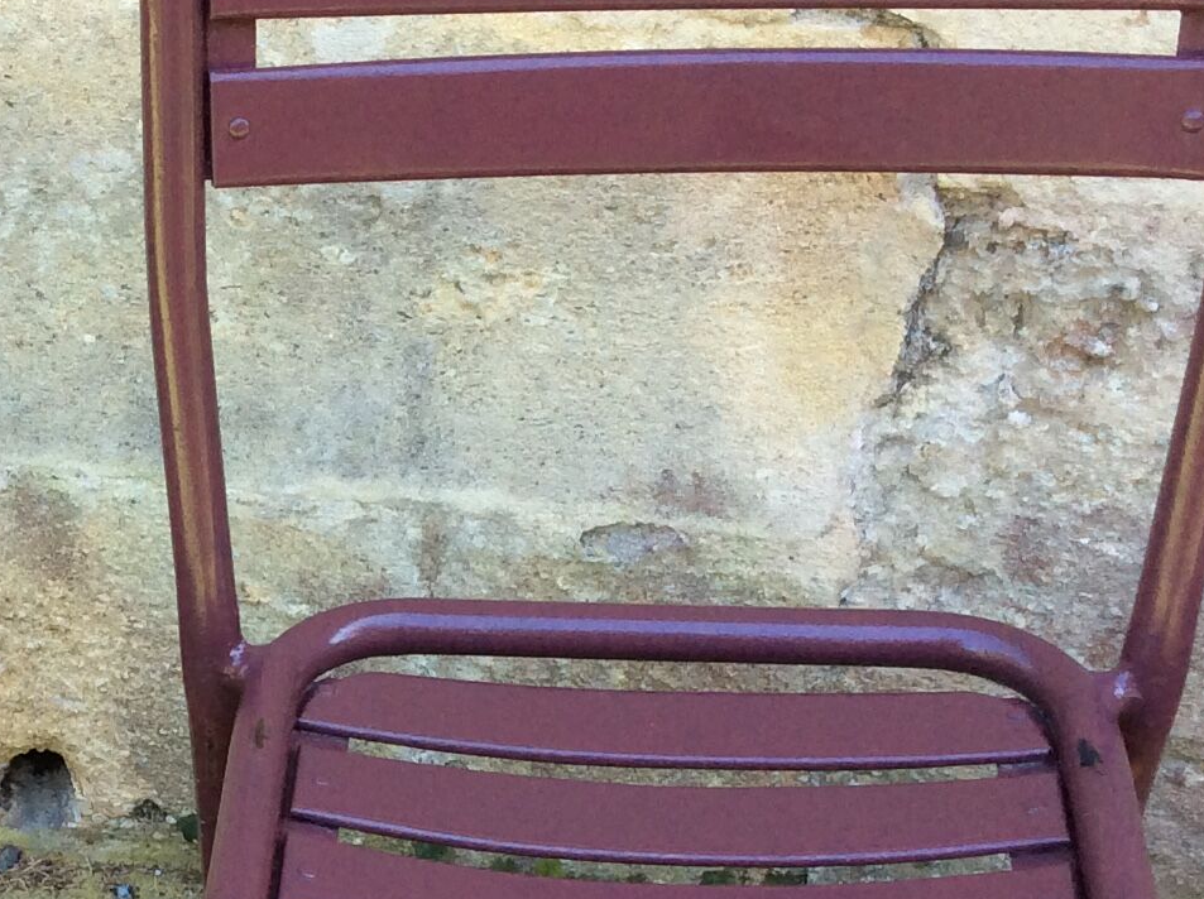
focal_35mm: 87
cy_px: 838
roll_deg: +3.4
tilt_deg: -41.7
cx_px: 109
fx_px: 3022
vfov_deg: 16.7
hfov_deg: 22.0
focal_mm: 3.3
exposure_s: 1/100
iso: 50
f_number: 2.4
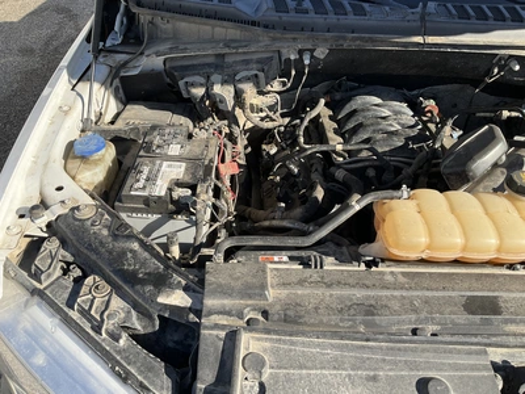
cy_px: 197
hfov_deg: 61.7
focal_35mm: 29
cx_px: 262
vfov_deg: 48.2
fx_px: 440
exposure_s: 1/749
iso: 25
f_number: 1.8
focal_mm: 3
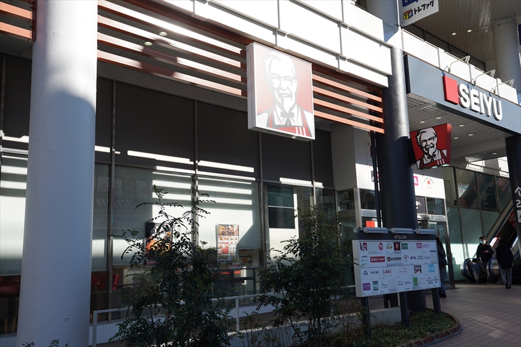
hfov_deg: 54.4
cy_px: 174
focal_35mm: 35
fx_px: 506
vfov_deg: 37.8
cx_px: 260
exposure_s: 1/200
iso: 100
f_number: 6.3
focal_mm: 35
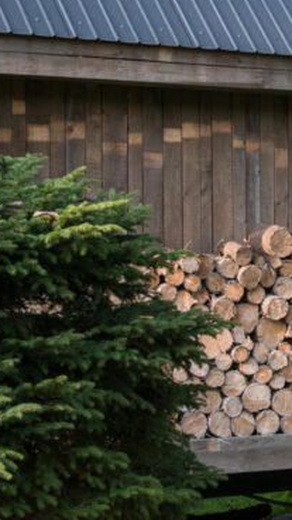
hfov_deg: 9.0
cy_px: 155
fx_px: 1789
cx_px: 468
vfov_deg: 16.5
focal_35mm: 130
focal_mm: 40
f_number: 10
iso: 400
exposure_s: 1/60
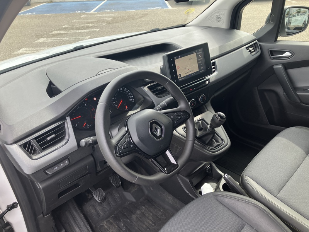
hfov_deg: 63.4
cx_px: 154
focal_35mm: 28
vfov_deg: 49.7
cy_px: 116
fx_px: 250
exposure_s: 1/121
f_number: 1.8
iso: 25
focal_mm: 3.99
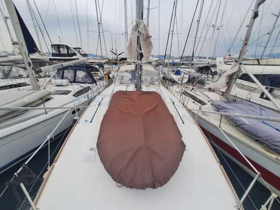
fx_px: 105
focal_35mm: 13
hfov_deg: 106.2
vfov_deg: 90.0
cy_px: 105
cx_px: 140
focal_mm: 1.74
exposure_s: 1/1269
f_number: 2.2
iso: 40
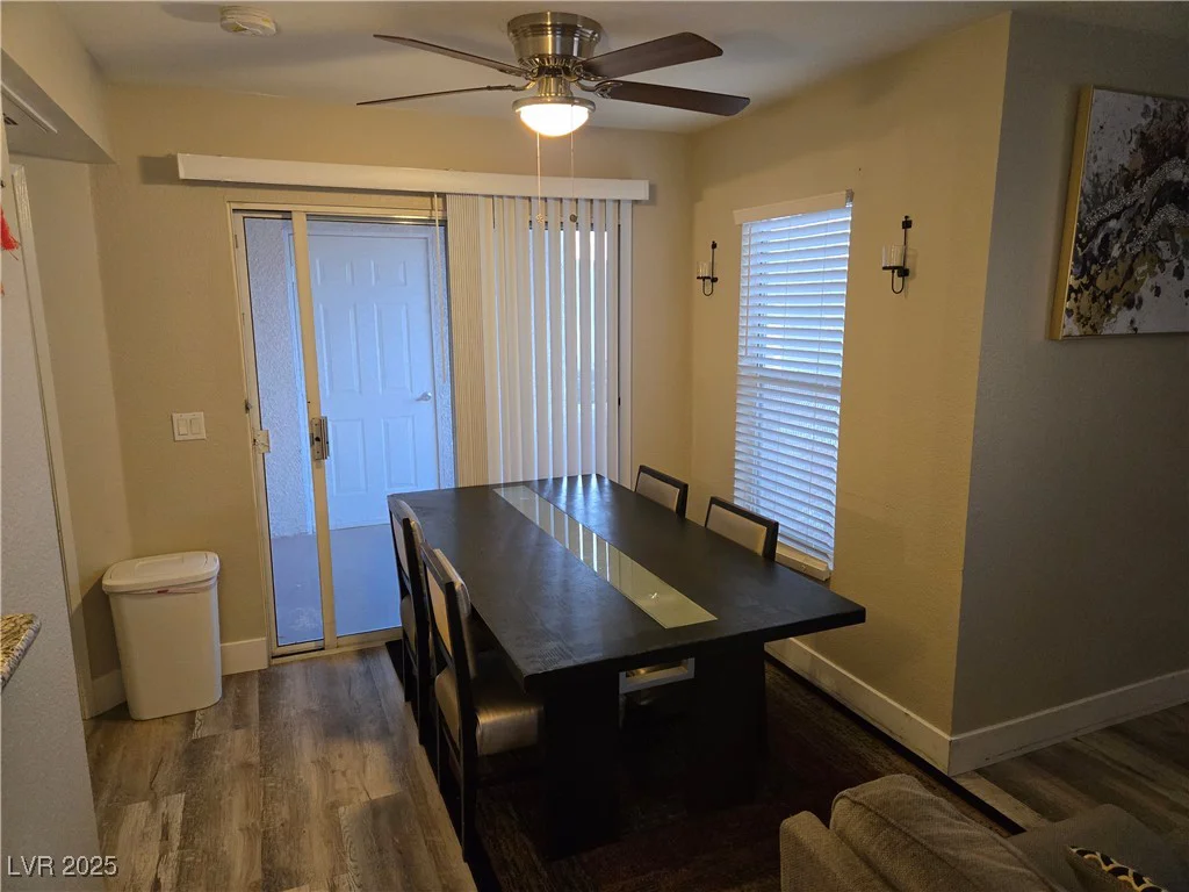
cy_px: 446
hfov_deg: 73.9
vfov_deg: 58.9
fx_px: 790
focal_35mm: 23
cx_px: 594
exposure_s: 1/120
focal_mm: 5.4
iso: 800
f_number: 1.8
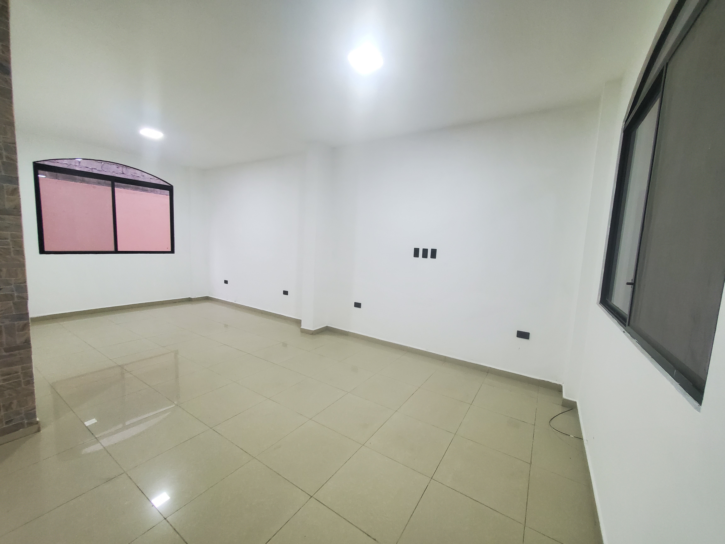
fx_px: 272
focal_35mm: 13
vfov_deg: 89.9
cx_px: 362
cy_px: 272
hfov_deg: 106.2
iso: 400
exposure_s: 1/40
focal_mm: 1.8
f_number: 2.2
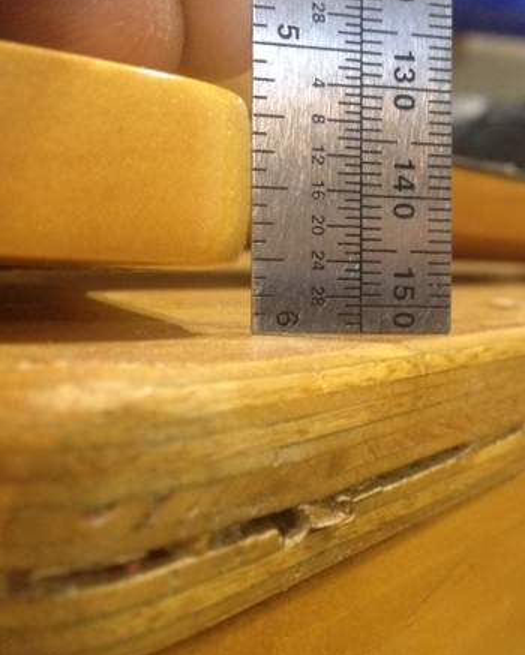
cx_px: 288
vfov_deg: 37.3
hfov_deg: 30.3
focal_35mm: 50
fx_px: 970
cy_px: 301
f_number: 2.4
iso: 320
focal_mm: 4.28
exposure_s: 1/20
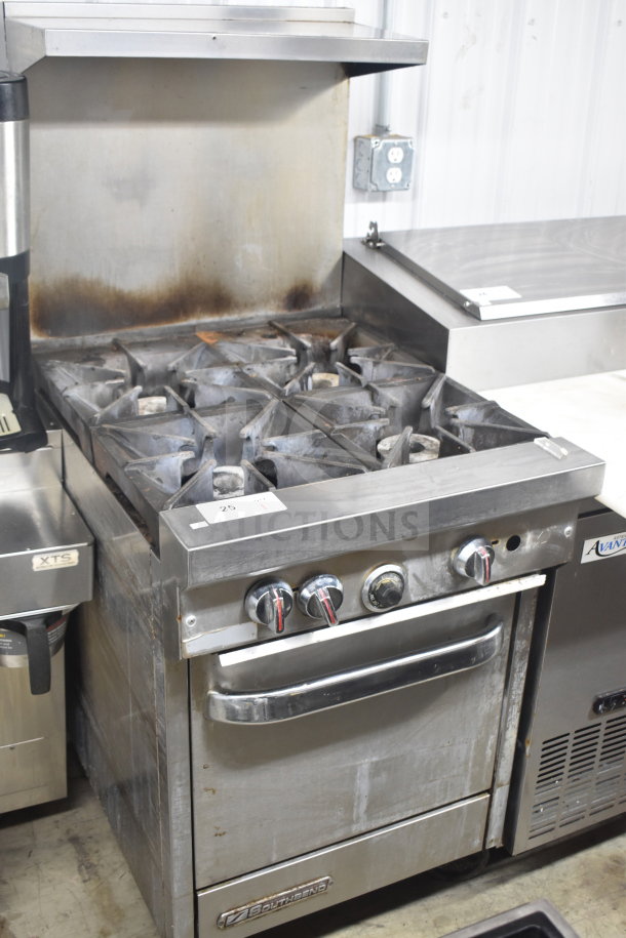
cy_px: 469
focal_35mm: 40
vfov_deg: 47.9
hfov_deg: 33.0
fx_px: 1056
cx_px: 313
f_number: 4
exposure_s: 1/40
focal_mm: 27
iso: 1000
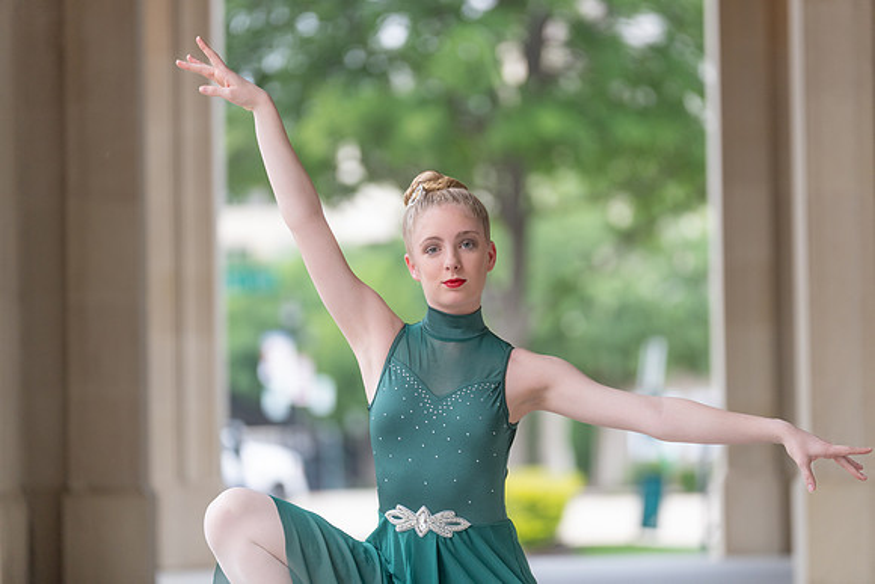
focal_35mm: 155
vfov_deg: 8.9
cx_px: 438
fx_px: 3768
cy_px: 292
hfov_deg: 13.2
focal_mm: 155
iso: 400
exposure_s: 1/320
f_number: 2.8
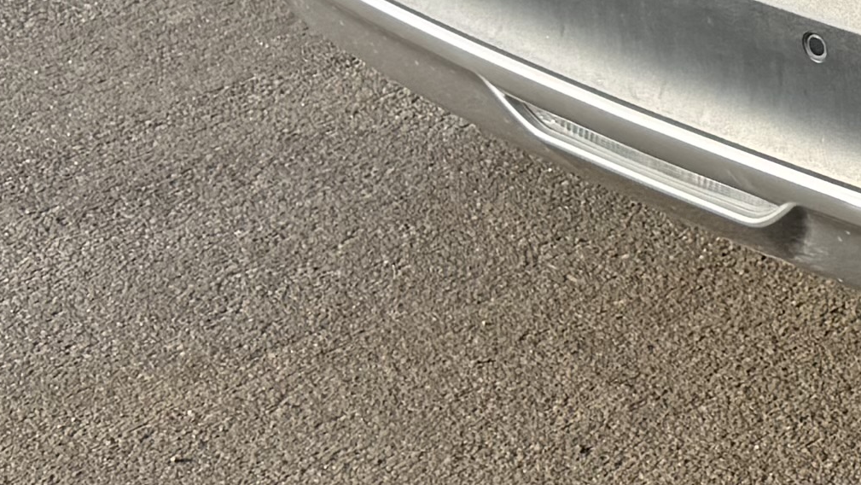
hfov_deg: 13.0
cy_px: -427
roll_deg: +0.5
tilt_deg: -16.4
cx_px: 1595
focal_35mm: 148
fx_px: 3380
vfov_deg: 7.9
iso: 100
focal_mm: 6.76
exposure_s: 1/1770
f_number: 1.78
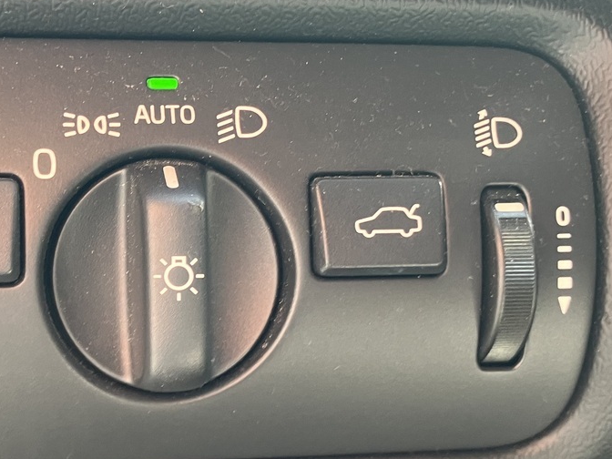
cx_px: 200
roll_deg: +1.5
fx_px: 1061
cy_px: 260
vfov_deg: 24.4
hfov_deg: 31.9
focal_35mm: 60
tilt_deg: -0.8
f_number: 1.8
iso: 80
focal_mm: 3.99
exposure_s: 1/60
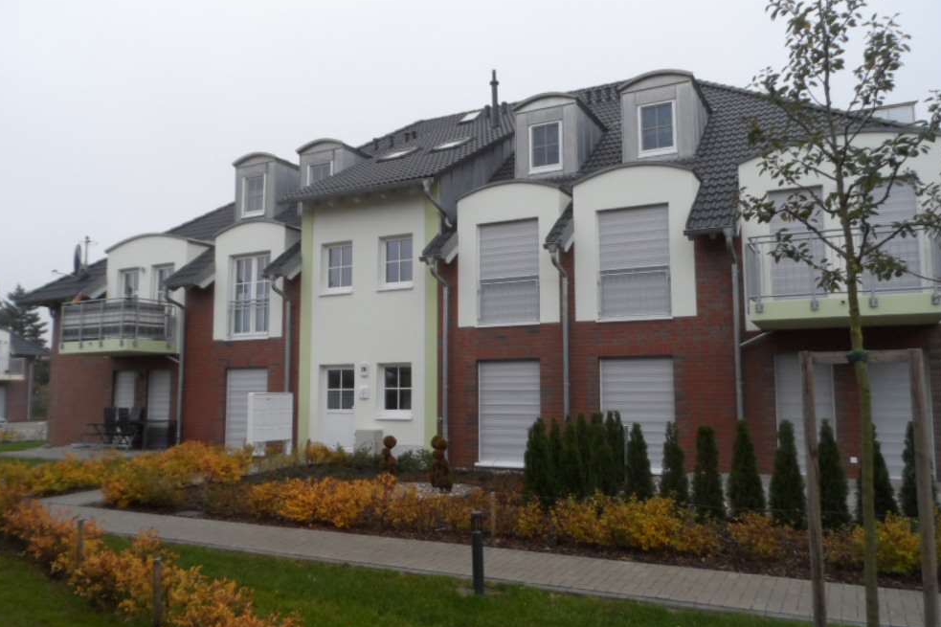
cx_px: 479
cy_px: 315
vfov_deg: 49.5
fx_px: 679
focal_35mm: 26
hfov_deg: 69.4
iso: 160
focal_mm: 4
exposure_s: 1/30
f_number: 3.2
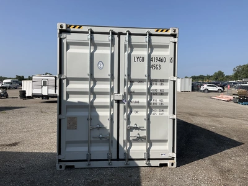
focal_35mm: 29
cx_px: 124
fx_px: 208
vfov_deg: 48.2
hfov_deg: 61.7
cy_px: 93
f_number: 1.8
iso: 25
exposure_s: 1/2667
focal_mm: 3
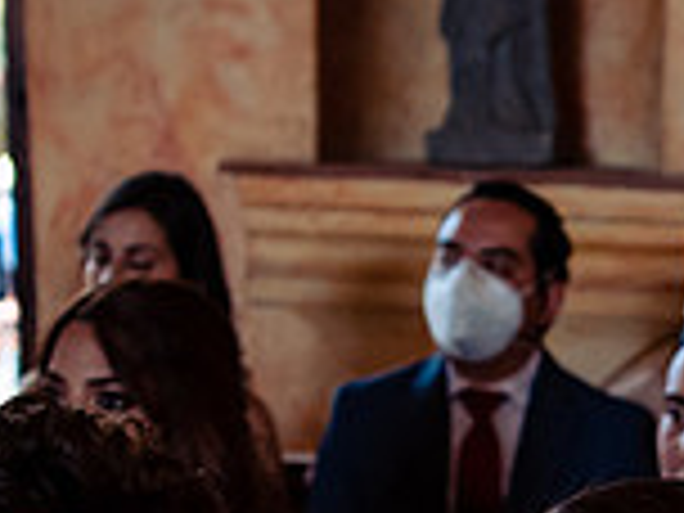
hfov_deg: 17.0
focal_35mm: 114
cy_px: 790
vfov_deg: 12.3
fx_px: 2253
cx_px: 634
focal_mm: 28
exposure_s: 1/250
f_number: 2.8
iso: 1250
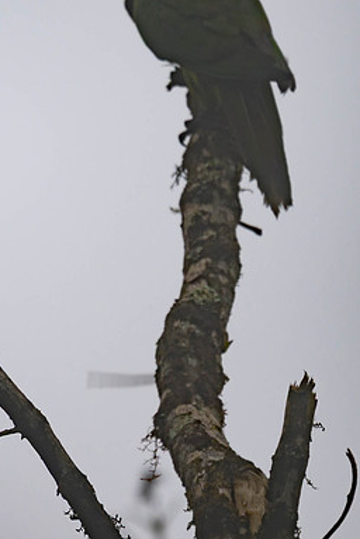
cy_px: 160
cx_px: -40
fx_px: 26743
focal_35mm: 1783
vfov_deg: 1.2
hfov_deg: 0.8
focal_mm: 560
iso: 80
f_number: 4
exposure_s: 1/160
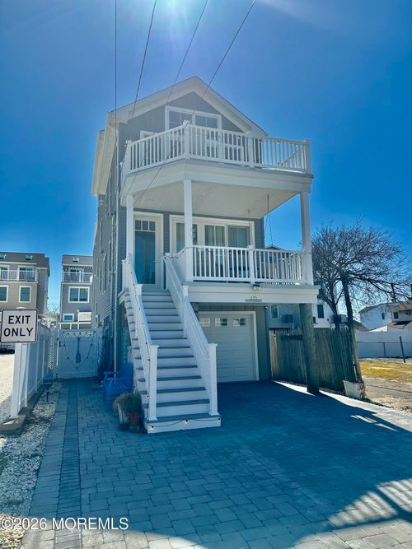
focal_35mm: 24
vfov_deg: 71.6
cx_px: 206
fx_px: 381
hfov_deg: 56.8
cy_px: 274
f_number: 1.78
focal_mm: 6.86
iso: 80
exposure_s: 1/7576
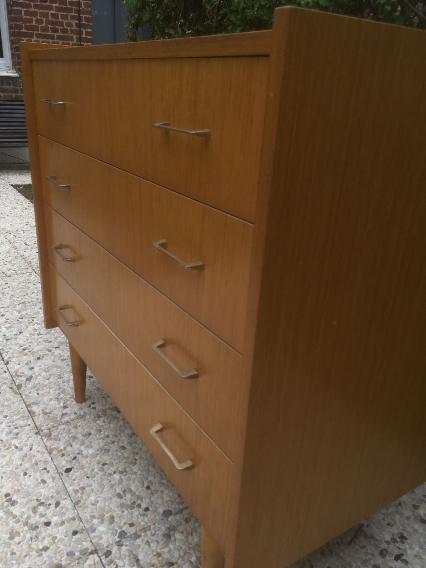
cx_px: 213
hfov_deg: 48.2
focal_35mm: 29
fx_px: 476
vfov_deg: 61.7
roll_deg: -3.8
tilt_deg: -27.0
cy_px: 284
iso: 25
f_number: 2.2
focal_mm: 4.15
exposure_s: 1/384
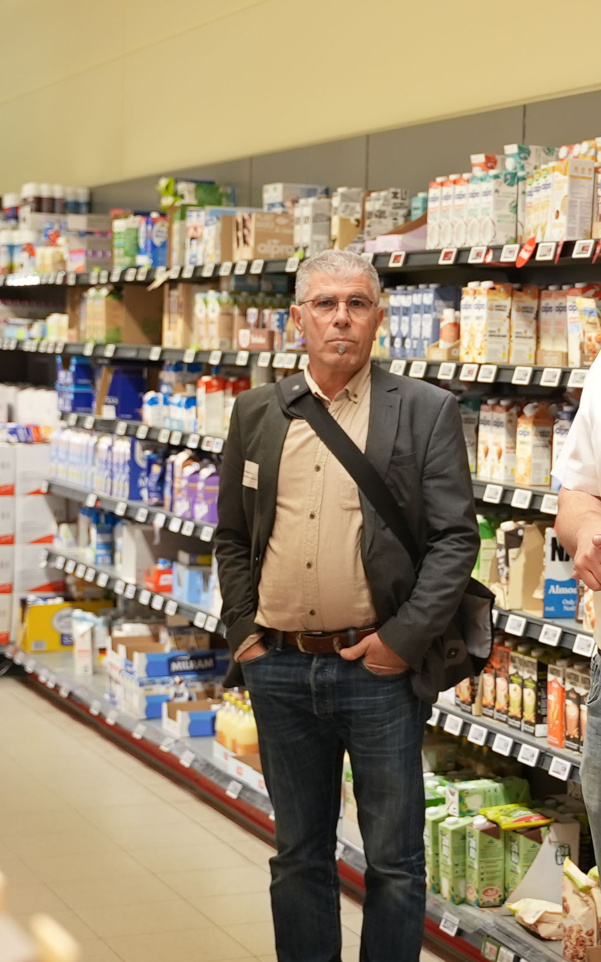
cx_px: 713
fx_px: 2161
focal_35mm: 83
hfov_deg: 15.3
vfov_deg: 25.1
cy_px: 479
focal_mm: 32.2
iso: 400
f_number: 2.8
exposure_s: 1/40
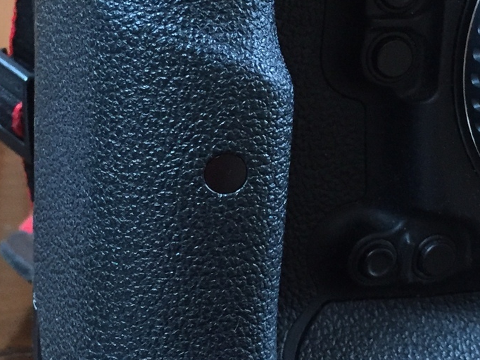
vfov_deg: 17.3
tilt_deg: -7.9
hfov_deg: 22.8
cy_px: 86
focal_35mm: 85
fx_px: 1179
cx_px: 358
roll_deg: -2.2
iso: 200
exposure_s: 1/30
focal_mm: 4.15
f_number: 2.2
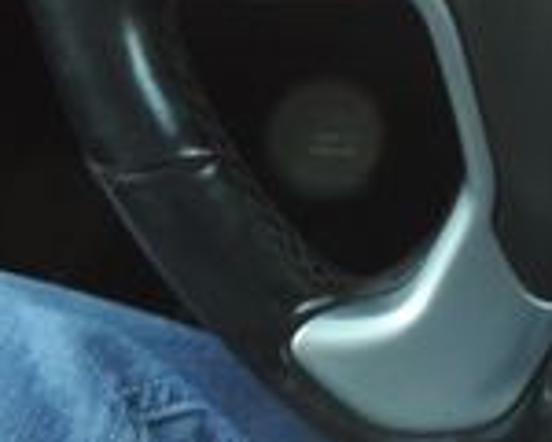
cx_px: 810
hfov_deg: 17.4
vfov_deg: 14.4
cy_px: -210
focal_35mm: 100
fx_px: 1634
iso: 450
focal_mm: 4.3
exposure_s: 1/8
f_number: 3
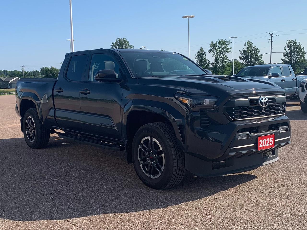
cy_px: 115
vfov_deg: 53.1
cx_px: 154
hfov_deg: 67.3
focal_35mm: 26
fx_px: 231
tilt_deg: -6.5
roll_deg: +1.8
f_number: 1.8
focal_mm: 4.25
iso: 25
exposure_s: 1/2481
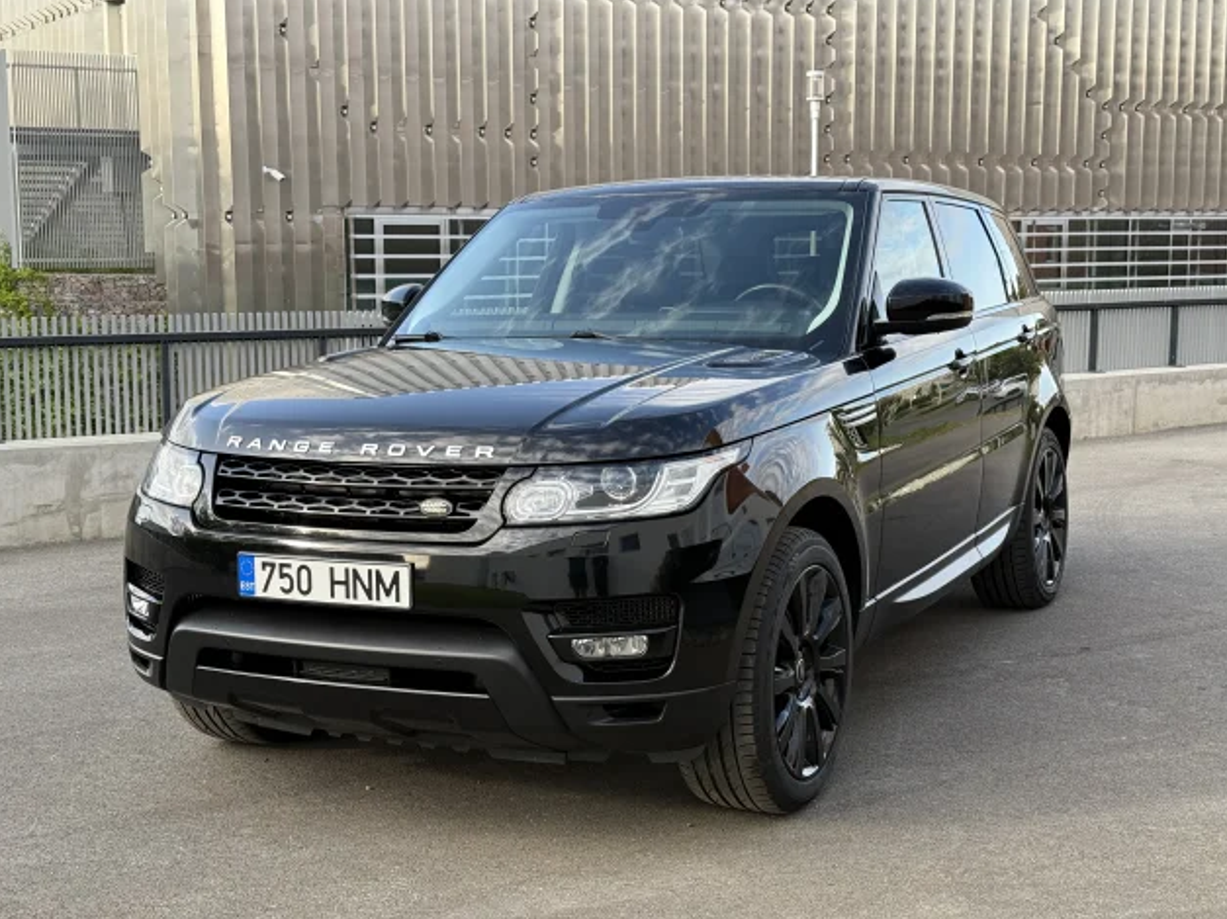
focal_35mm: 49
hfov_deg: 38.9
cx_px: 618
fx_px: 1737
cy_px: 452
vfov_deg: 29.7
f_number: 1.78
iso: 64
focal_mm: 6.76
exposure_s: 1/493
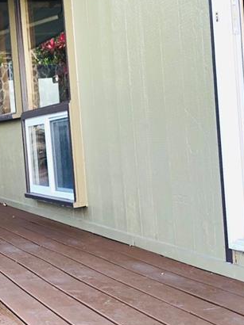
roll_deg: +5.7
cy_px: 162
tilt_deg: -2.3
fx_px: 771
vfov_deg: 23.9
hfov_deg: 17.7
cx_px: 27
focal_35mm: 82
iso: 25
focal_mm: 4
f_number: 1.8
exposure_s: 1/120
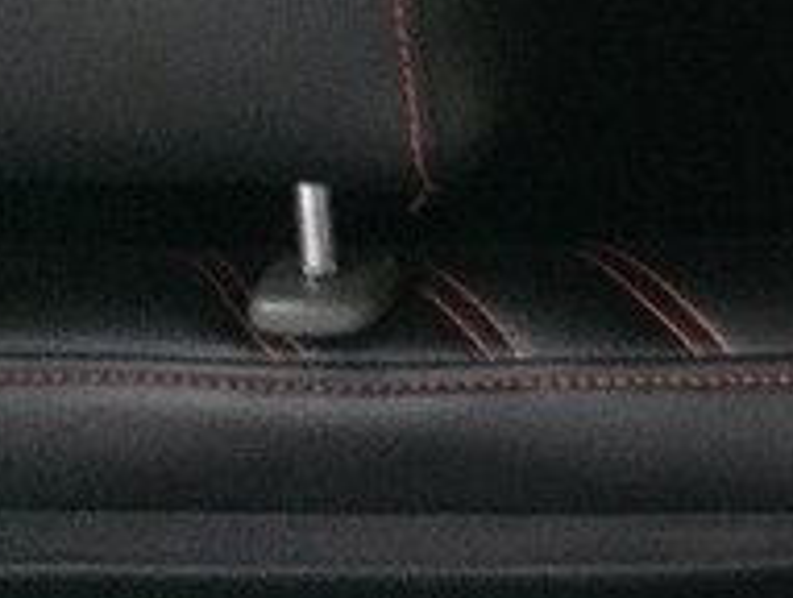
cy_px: -272
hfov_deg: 17.1
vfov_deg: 14.0
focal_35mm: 100
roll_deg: -0.3
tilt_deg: -10.7
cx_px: 1304
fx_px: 2295
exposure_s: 1/17
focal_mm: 4.15
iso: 640
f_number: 2.2
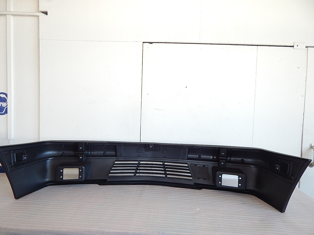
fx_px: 200
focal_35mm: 22
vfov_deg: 61.1
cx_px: 157
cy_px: 118
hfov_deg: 76.4
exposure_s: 1/30
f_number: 3
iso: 125
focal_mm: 4
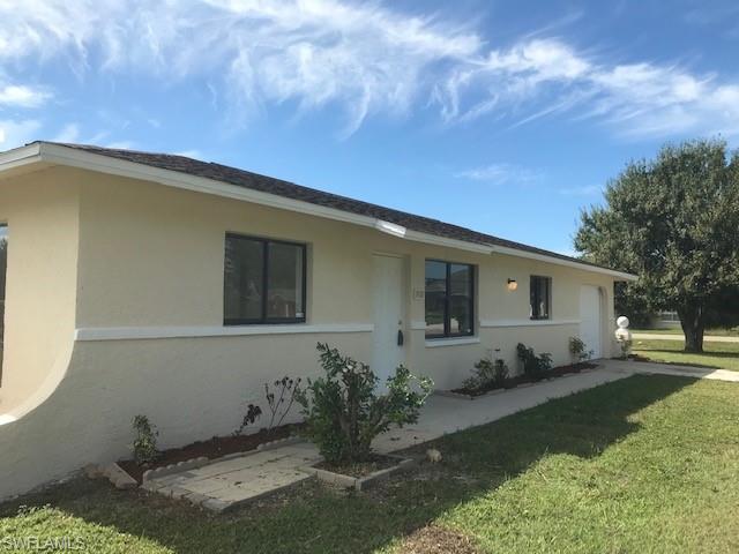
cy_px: 277
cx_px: 370
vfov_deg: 49.7
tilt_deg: +1.5
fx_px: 598
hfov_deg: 63.4
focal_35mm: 28
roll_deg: -1.5
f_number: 1.8
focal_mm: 3.99
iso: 20
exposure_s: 1/2398
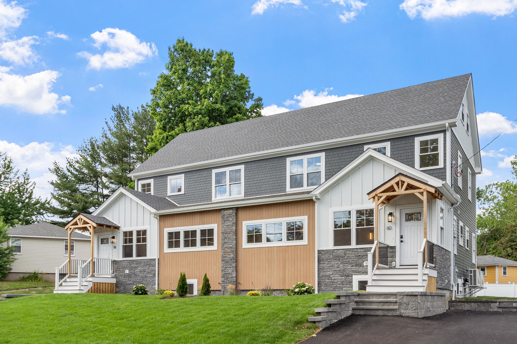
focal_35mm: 33
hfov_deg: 57.2
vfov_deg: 40.0
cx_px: 258
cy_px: 172
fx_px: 474
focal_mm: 22
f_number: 8
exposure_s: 1/160
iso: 100
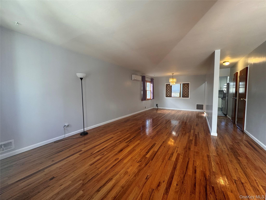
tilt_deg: -4.1
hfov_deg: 102.1
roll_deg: +0.0
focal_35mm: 14
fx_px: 108
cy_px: 100
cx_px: 133
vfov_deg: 85.7
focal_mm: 2.22
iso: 200
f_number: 2.2
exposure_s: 1/120
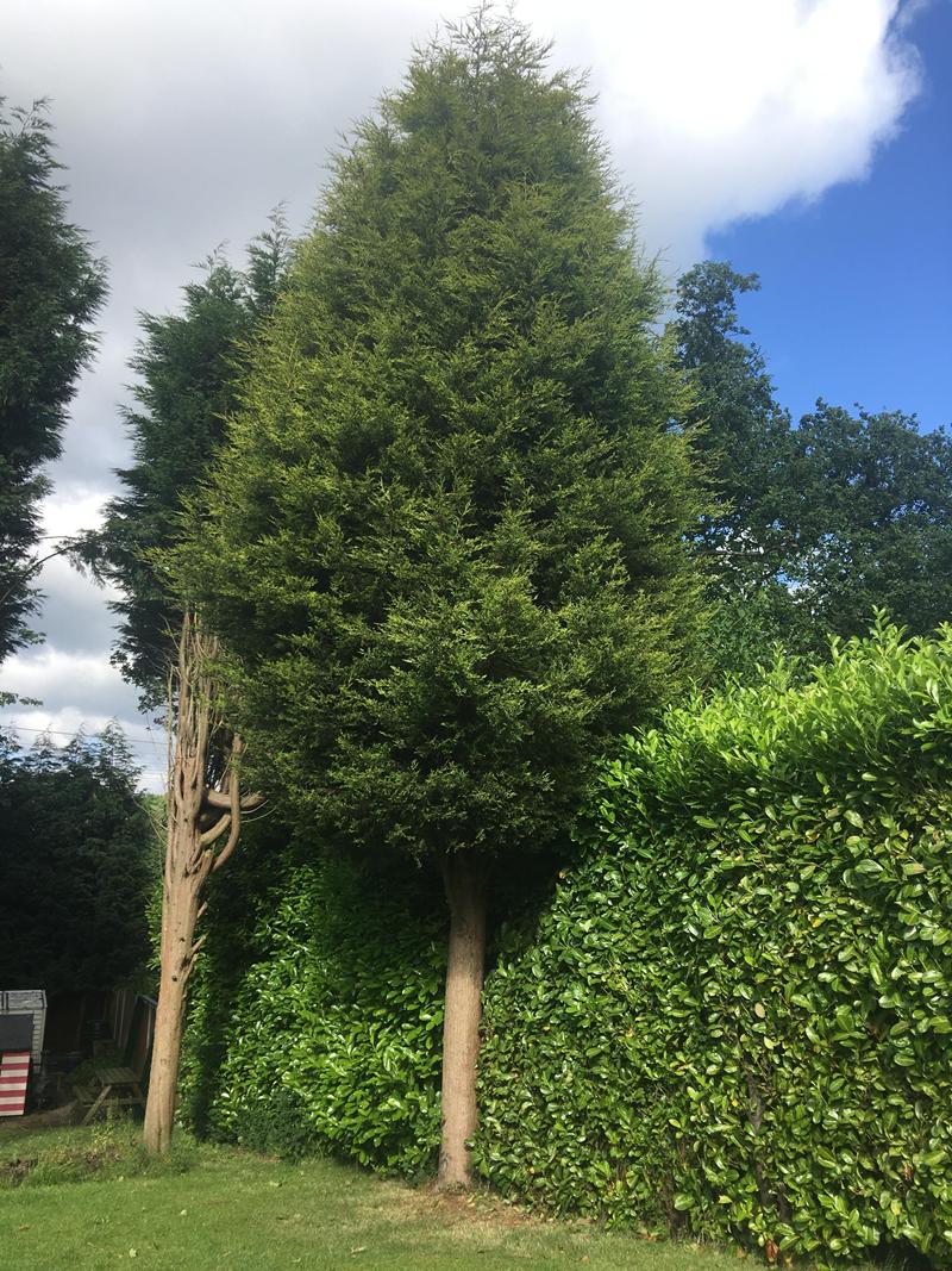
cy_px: 636
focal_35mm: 29
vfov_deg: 61.7
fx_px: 1064
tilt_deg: +14.6
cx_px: 476
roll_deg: -0.3
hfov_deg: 48.2
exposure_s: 1/635
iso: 25
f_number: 2.2
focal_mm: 4.15
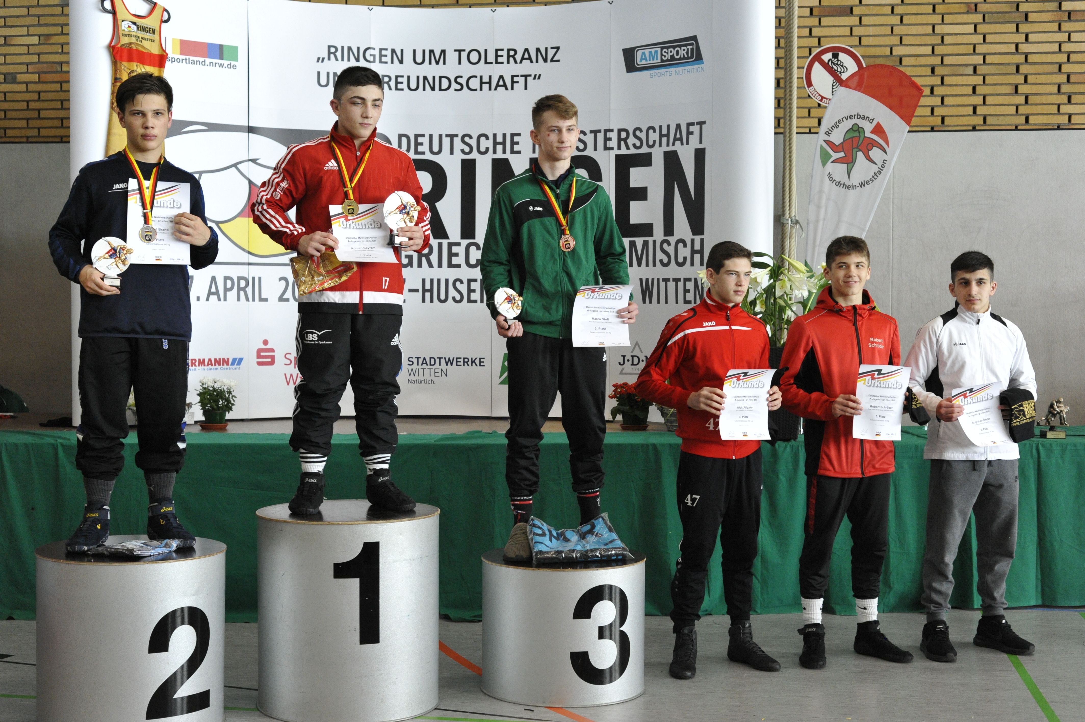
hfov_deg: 39.6
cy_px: 361
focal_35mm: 50
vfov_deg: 27.0
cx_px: 542
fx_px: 1506
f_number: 5
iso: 4000
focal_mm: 50
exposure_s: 1/400
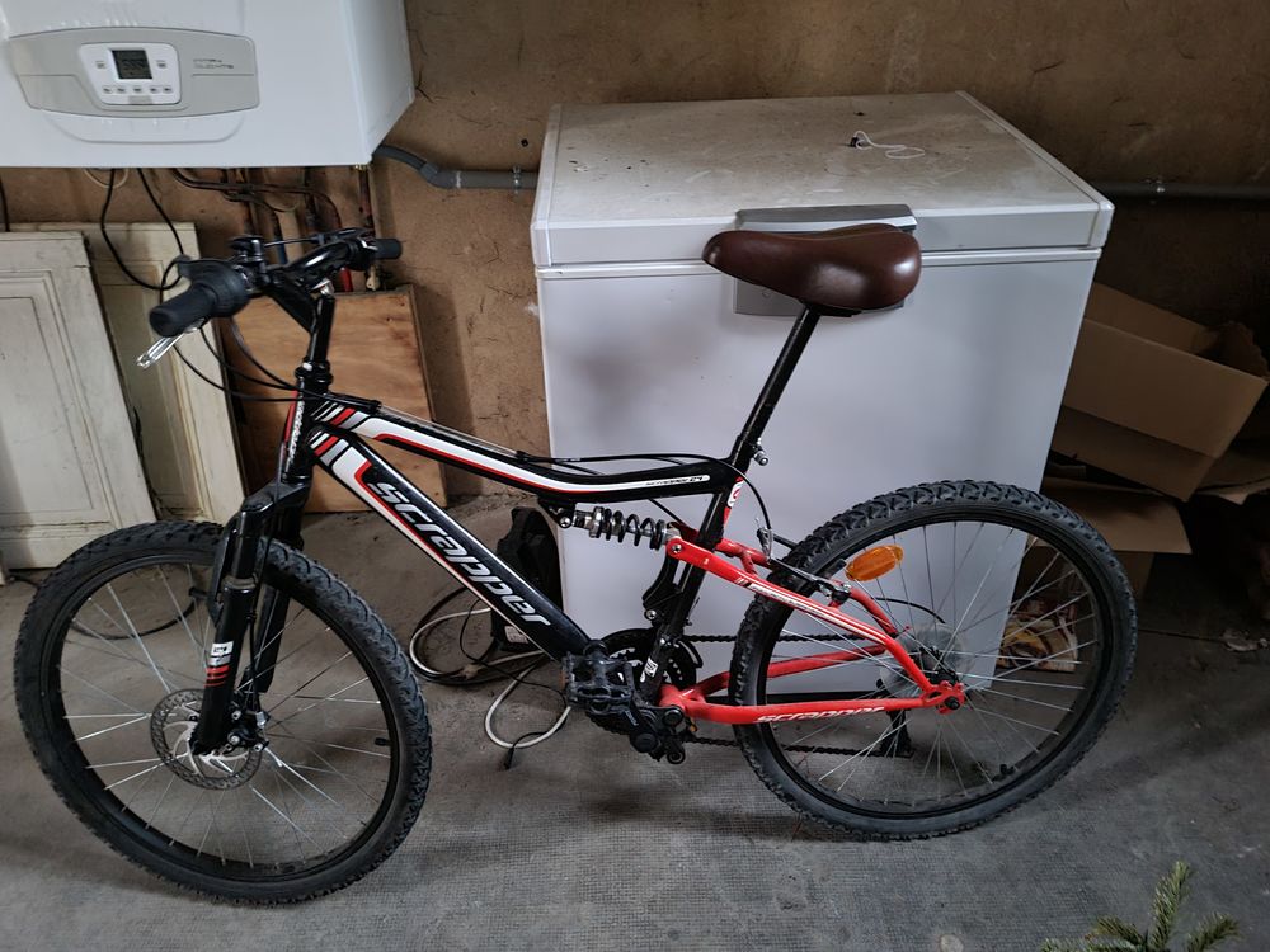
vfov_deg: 53.1
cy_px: 476
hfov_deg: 67.3
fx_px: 954
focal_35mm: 26
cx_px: 635
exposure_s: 1/11
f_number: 1.8
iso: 1250
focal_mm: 5.4
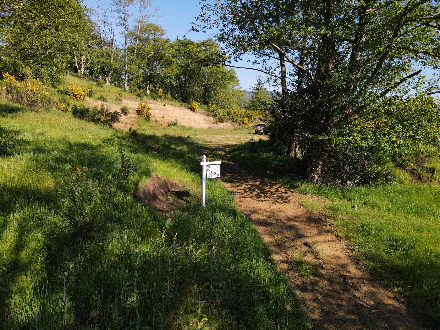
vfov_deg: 56.8
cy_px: 165
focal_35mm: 24
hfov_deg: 71.6
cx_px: 220
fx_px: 305
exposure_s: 1/25
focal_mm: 4.5
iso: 100
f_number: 2.8
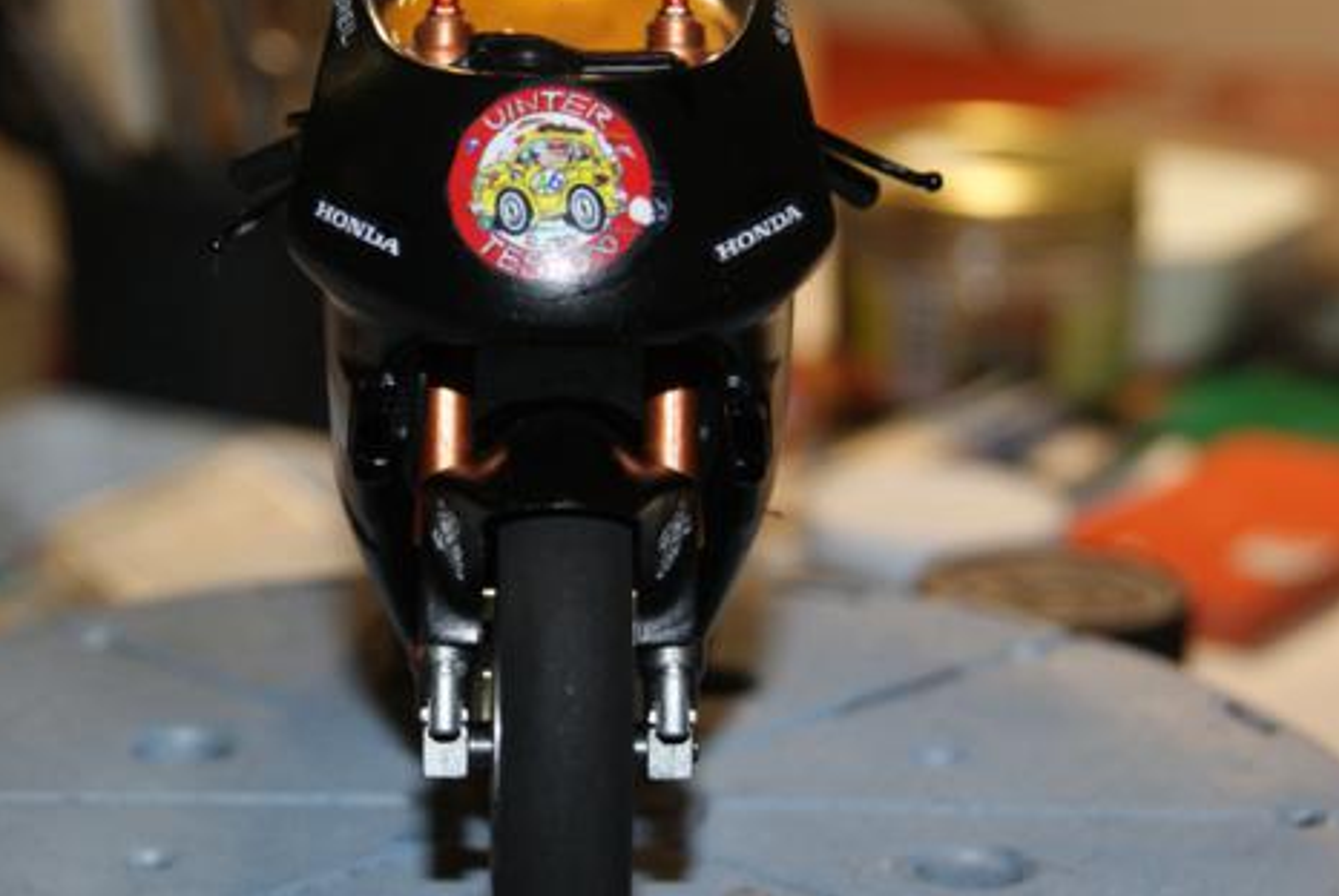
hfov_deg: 19.8
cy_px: 431
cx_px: 586
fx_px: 3836
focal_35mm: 103
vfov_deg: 13.3
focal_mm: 40
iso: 400
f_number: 5.6
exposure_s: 1/60
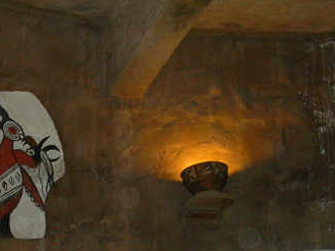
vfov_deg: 19.5
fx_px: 715
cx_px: 108
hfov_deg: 26.2
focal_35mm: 74
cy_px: 232
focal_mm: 5.8
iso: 156
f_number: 2.8
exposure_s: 1/60.1
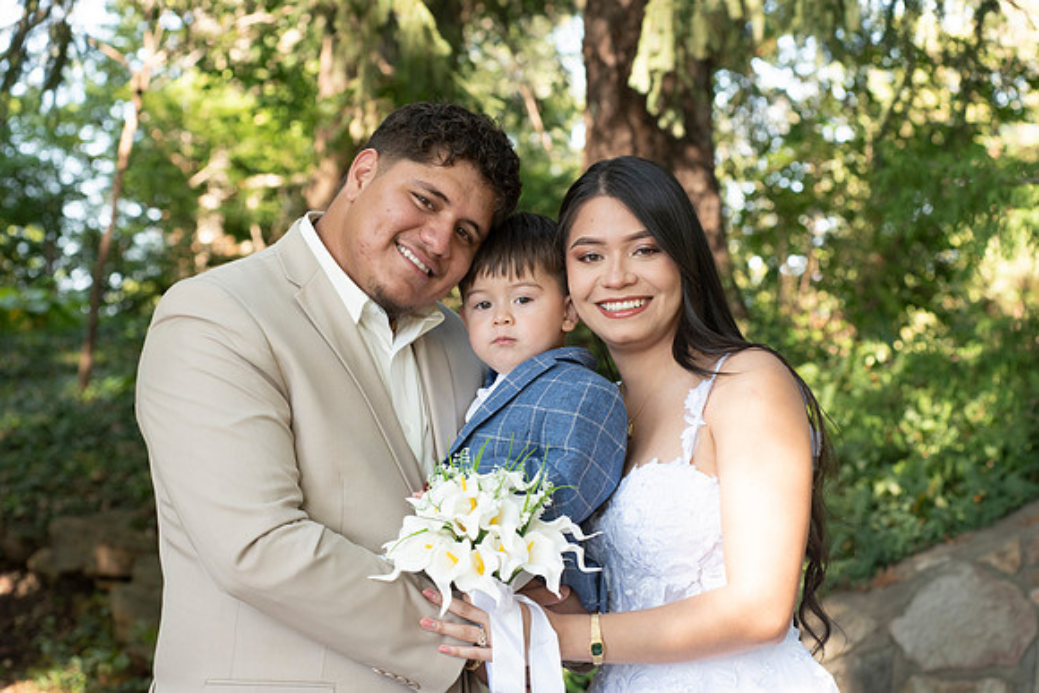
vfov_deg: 16.0
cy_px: 334
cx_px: 528
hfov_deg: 23.8
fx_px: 2462
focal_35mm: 85
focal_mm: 80
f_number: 6.3
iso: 800
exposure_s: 1/250
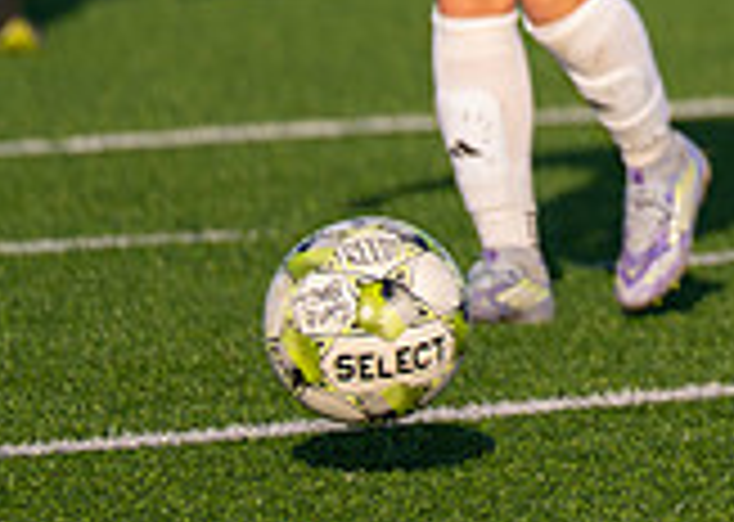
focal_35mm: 1129
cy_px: -279
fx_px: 23506
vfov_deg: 1.3
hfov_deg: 1.8
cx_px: 1445
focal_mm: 200
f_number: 2.8
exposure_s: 1/3200
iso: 200
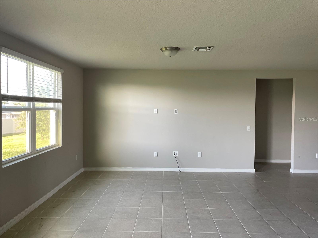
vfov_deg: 53.1
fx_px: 239
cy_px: 119
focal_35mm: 26
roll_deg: -0.3
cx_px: 159
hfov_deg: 67.3
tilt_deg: -2.0
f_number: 1.6
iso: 125
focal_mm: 4.2
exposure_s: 1/121
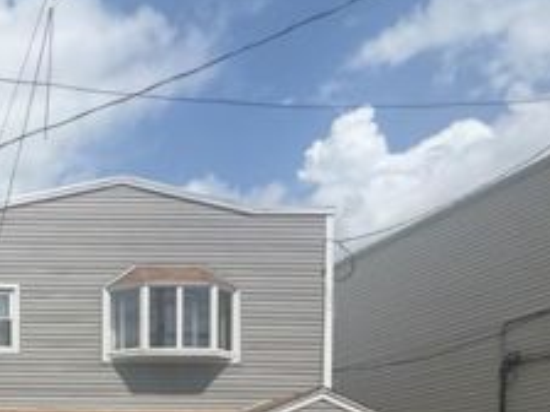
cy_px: 498
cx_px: -140
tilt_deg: +2.6
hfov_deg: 34.9
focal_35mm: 40
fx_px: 636
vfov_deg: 30.4
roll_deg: -0.4
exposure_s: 1/3663
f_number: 2.2
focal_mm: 2.22
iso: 50
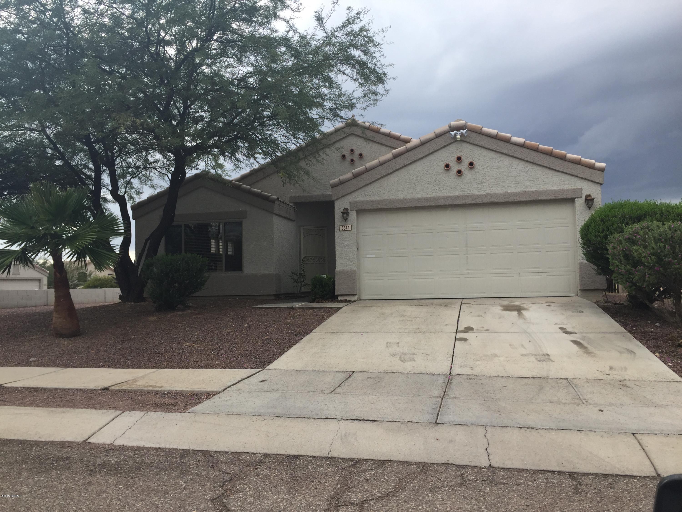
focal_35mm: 29
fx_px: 571
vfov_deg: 48.2
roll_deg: +1.0
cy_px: 256
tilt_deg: +3.1
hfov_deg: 61.7
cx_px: 341
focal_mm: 4.15
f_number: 2.2
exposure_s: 1/1130
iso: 32
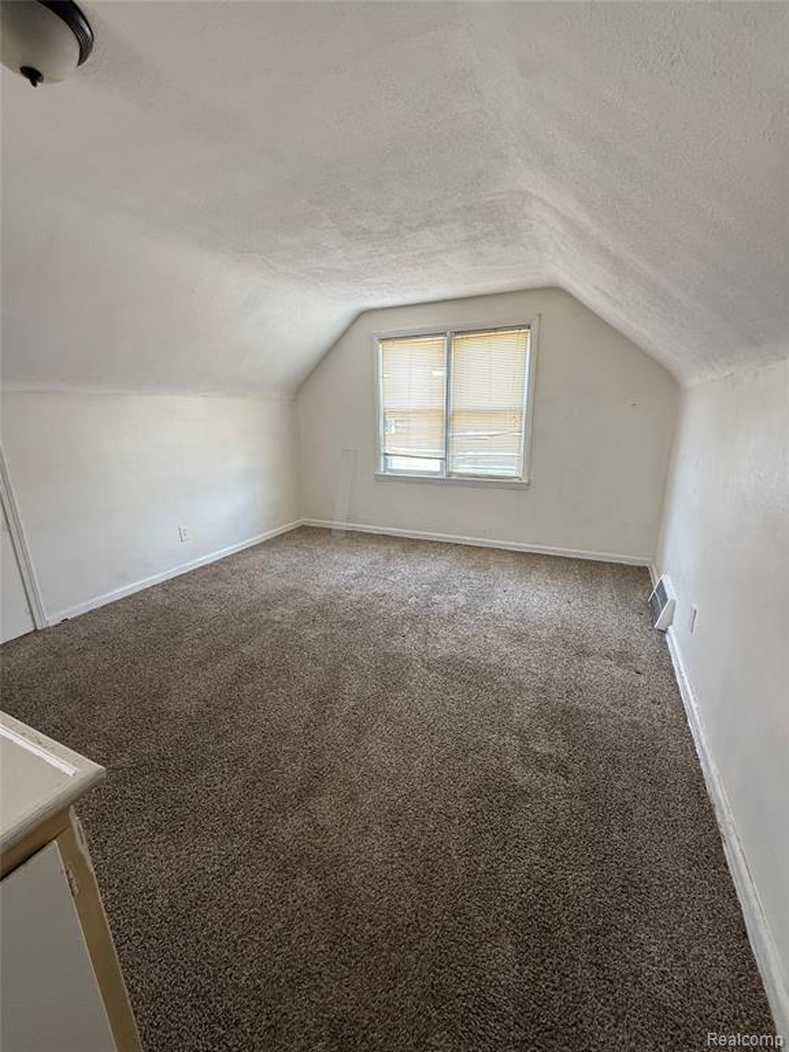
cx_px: 394
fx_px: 425
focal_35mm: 14
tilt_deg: -14.3
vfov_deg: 102.1
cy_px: 526
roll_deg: +0.2
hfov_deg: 85.7
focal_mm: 2.22
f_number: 2.2
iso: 320
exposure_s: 1/60
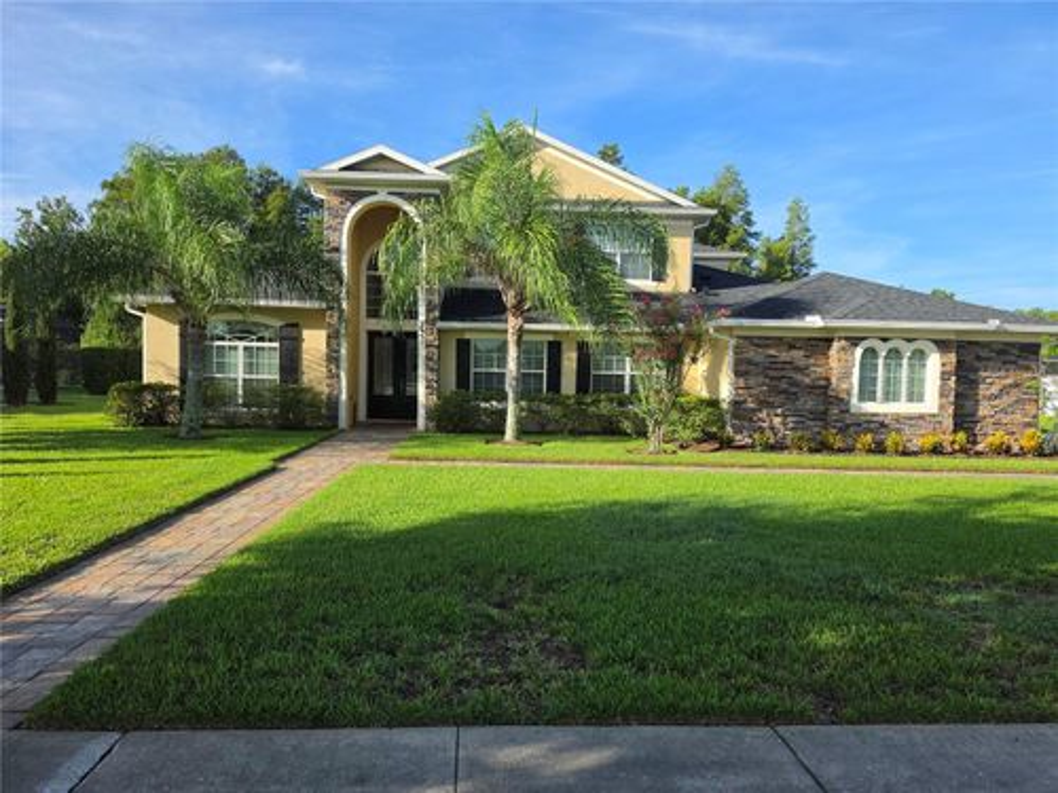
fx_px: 703
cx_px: 529
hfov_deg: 73.9
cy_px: 396
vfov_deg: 58.9
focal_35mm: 23
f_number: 1.4
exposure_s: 1/3211
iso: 64
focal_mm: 6.5
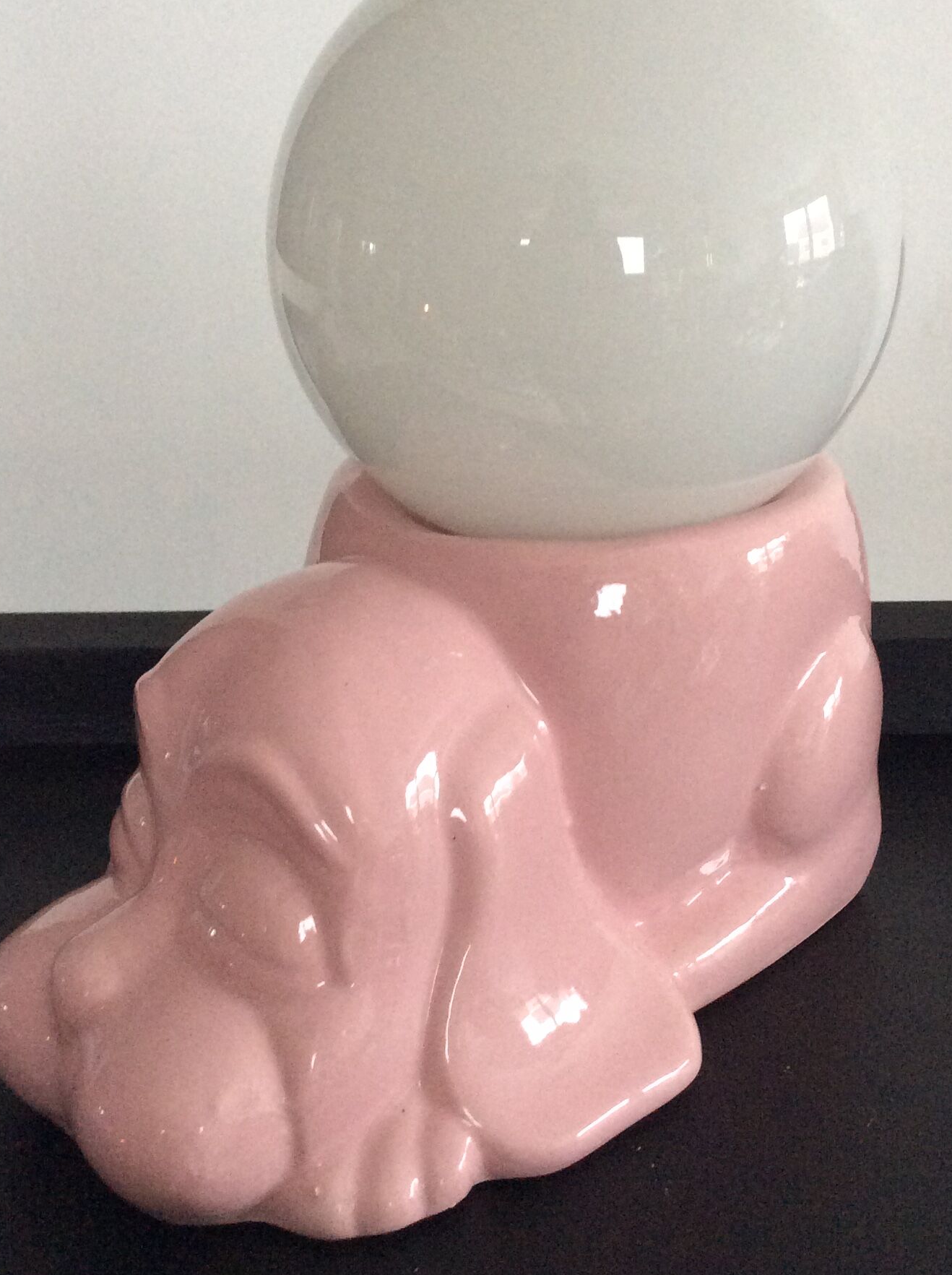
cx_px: 515
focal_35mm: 47
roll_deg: +1.5
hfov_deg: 30.8
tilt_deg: -20.0
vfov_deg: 40.4
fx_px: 1728
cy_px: 576
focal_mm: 3.3
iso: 160
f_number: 2.4
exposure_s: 1/25
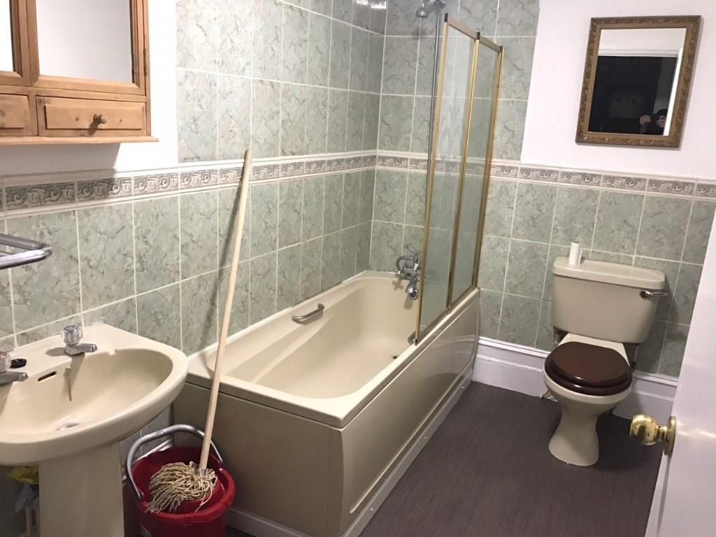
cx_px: 358
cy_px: 268
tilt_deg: -13.5
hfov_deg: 63.4
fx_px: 579
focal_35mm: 28
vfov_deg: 49.7
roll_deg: -2.5
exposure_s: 1/17
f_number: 1.8
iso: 80
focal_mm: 3.99
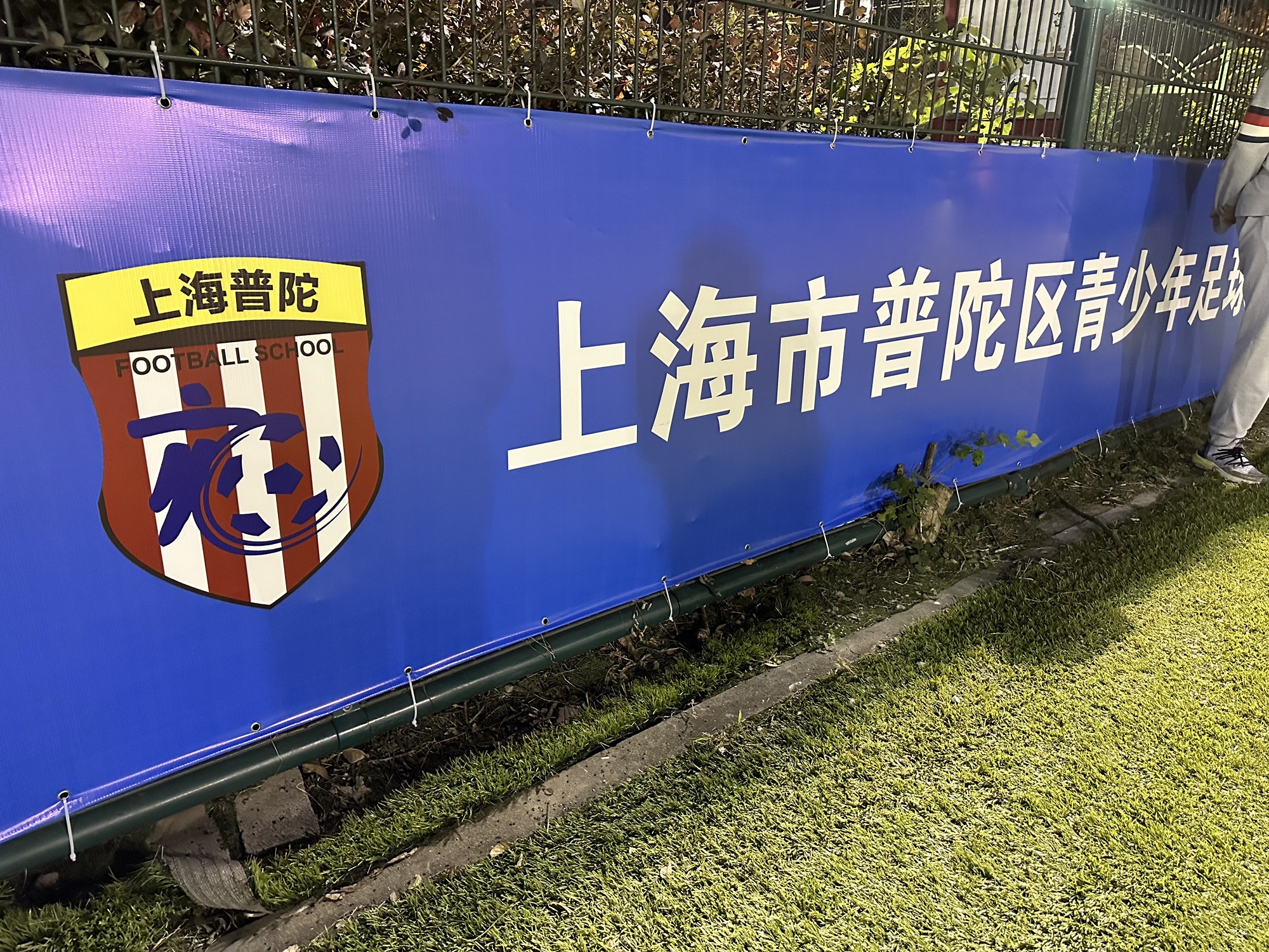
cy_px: 476
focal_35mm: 24
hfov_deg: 71.6
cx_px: 634
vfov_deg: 56.8
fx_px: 880
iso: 800
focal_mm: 6.86
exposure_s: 1/25
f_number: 1.78
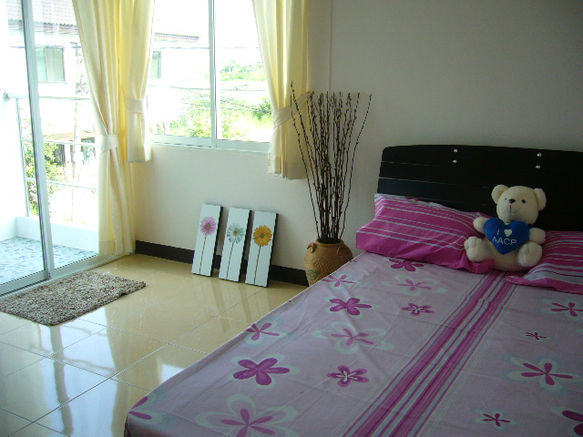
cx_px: 292
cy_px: 218
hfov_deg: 52.6
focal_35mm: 35
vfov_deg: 40.7
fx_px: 589
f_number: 2.8
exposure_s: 1/125
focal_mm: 5.8
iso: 100
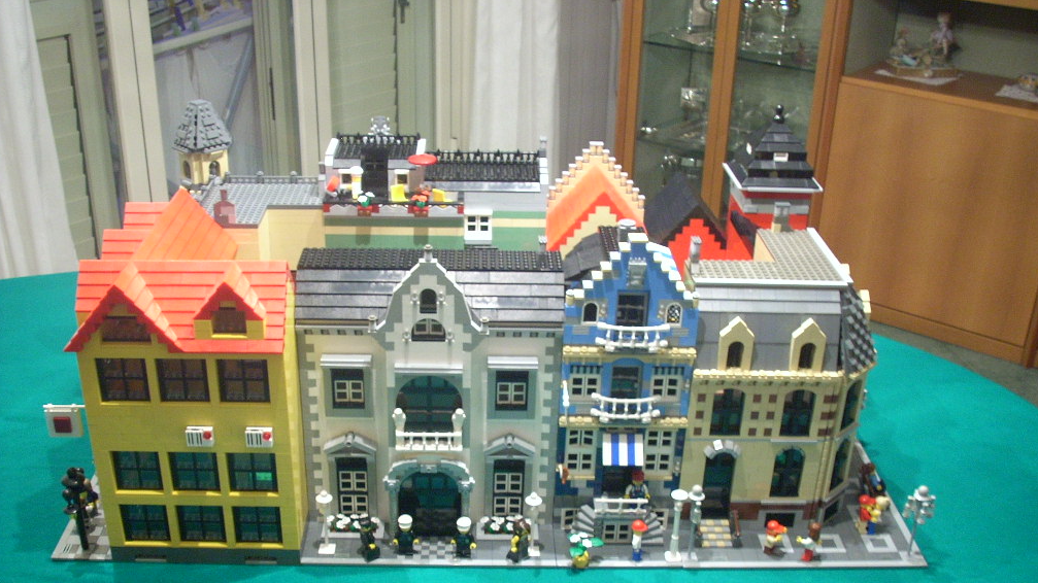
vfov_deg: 28.8
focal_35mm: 41
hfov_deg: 49.4
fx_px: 1128
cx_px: 516
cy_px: 377
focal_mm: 6.2
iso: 227
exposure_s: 1/4
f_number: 2.8
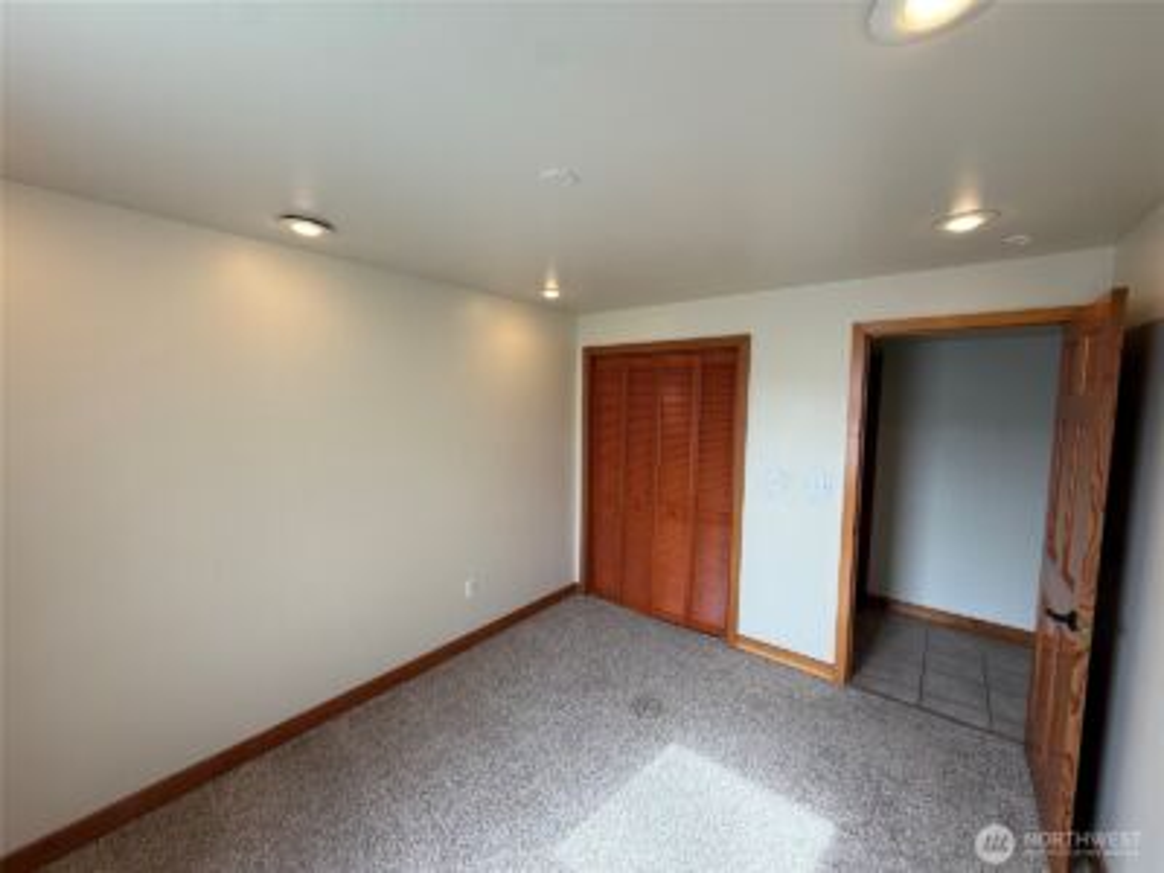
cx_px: 582
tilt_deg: -4.9
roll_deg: -1.2
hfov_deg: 102.1
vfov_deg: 85.7
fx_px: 471
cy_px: 436
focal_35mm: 14
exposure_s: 1/120
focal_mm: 2.22
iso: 64
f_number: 2.2
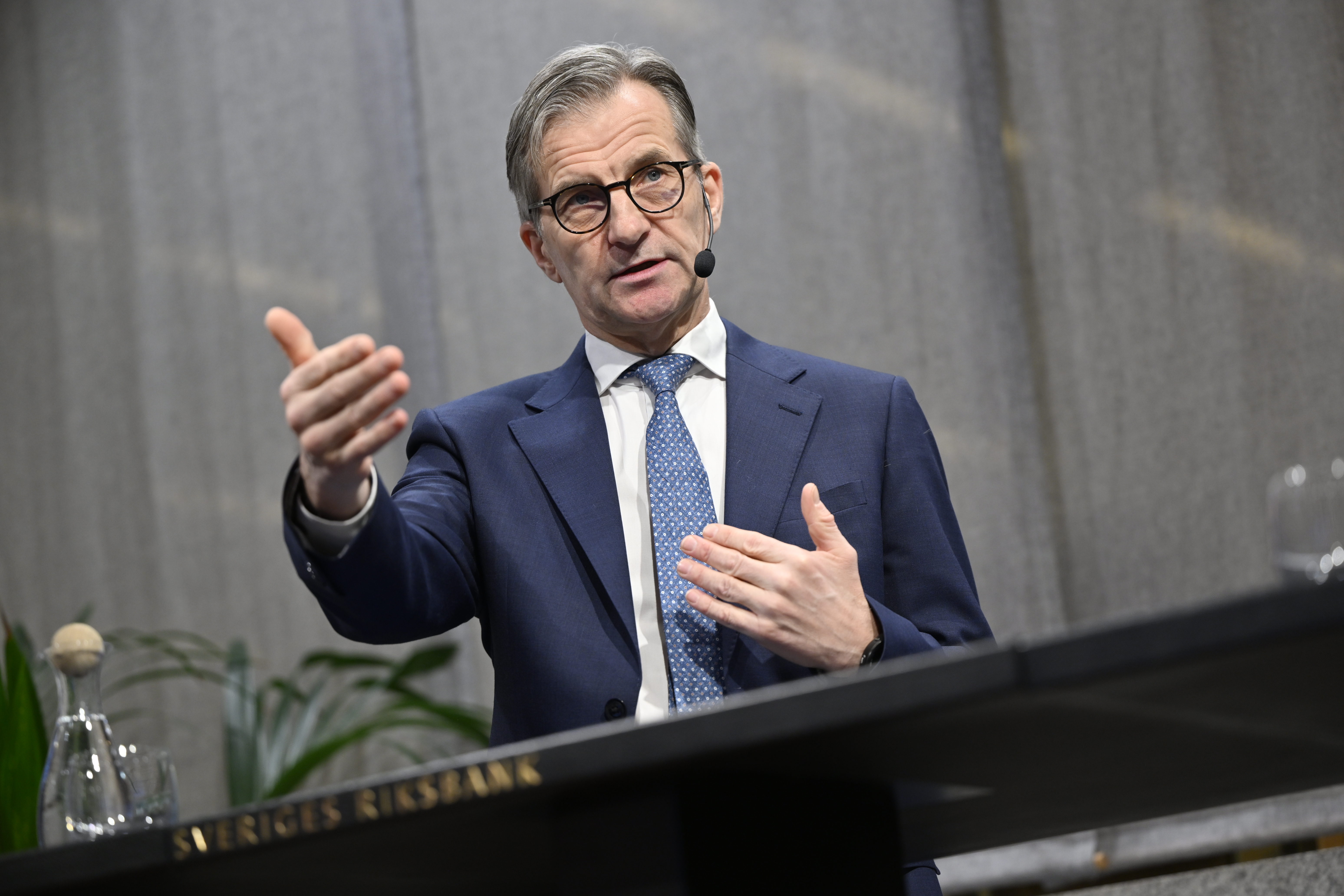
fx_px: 3397
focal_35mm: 91
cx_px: 672
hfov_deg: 22.4
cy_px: 448
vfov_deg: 15.0
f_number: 2.8
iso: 640
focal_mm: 91
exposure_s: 1/320
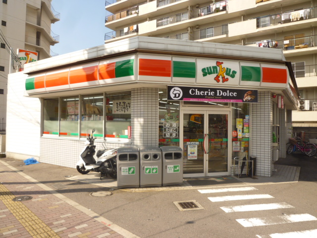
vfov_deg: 54.9
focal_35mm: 25
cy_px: 119
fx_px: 229
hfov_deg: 69.4
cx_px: 158
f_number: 4
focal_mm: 4.5
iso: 80
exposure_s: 1/320
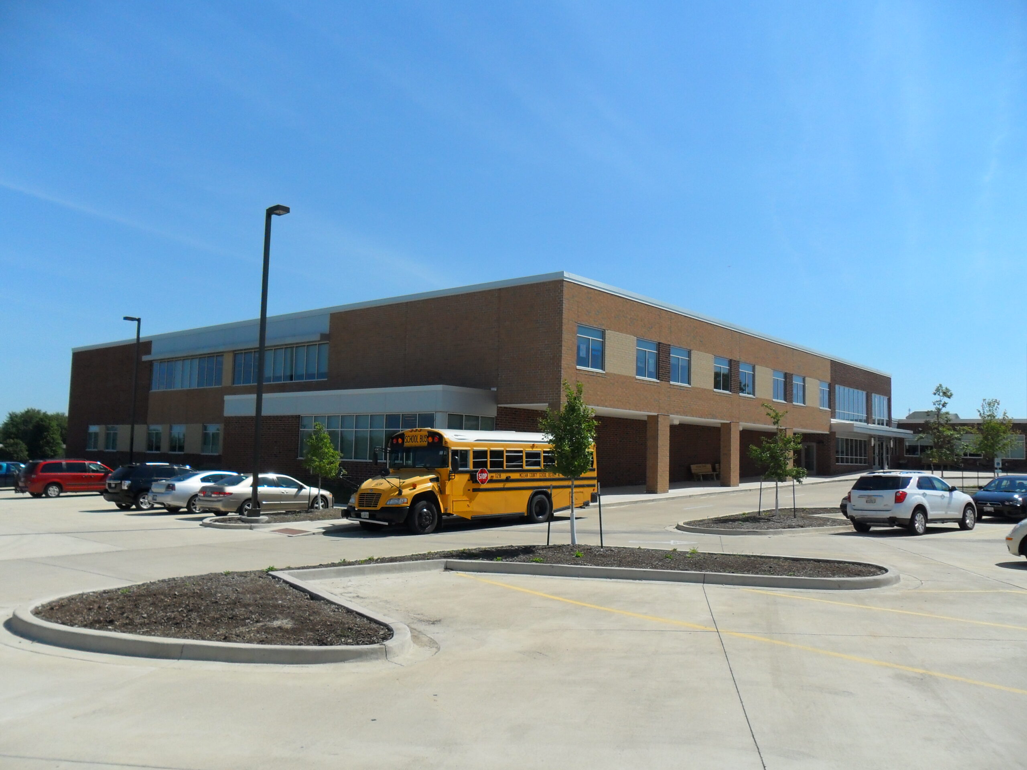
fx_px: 801
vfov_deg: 51.4
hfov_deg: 65.3
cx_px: 514
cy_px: 385
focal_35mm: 27
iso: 100
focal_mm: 4.9
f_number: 8.9
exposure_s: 1/250
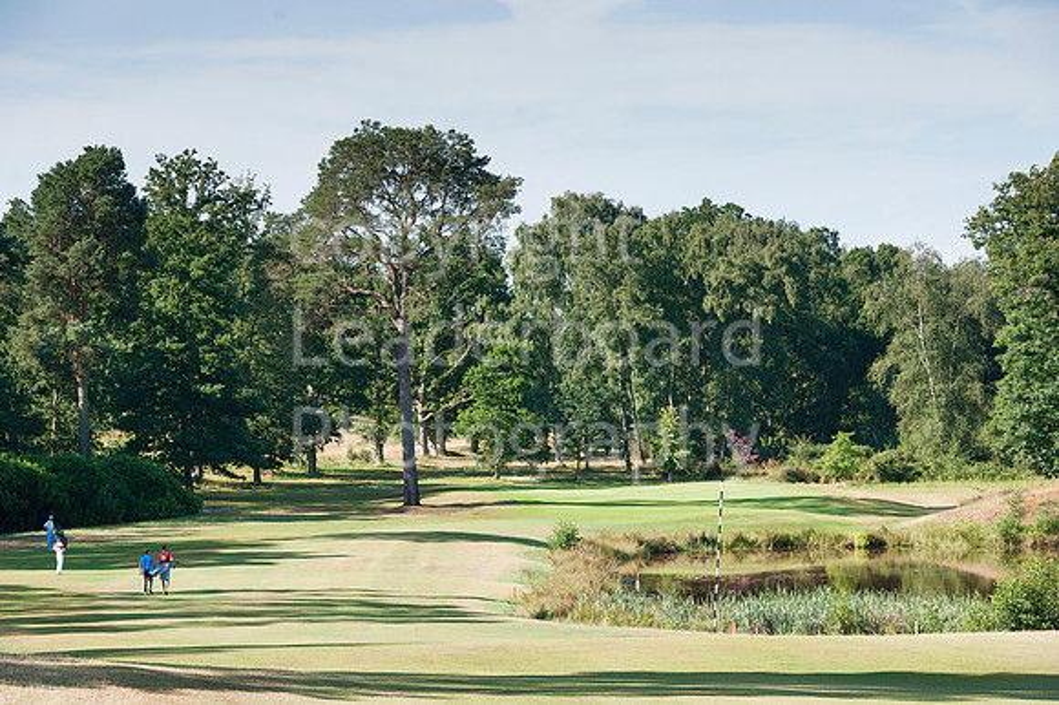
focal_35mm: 110
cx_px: 530
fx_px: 3234
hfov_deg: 18.6
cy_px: 352
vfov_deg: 12.4
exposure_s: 1/1600
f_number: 8
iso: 1000
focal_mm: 110
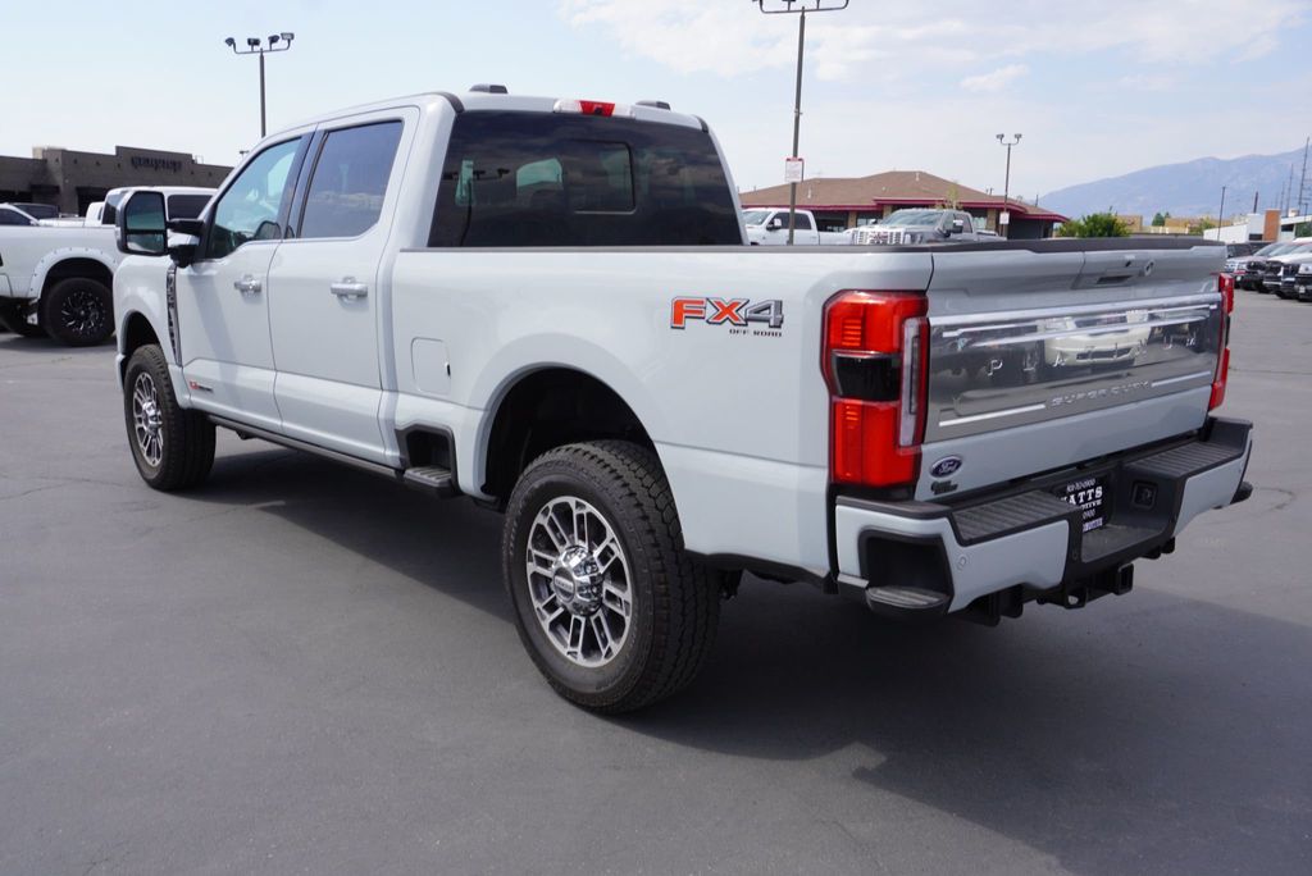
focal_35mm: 32
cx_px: 656
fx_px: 1149
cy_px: 438
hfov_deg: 59.5
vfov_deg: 41.8
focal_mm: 21
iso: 100
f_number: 10
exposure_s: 1/125
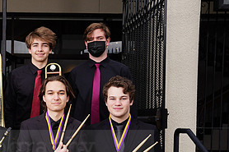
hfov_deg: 26.7
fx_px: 451
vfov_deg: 18.8
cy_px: 141
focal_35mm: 71
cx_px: -6
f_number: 7.1
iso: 200
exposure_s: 1/200
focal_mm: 34
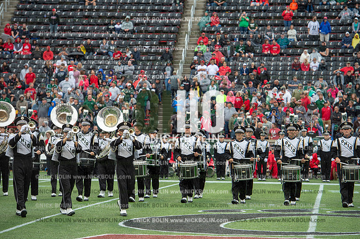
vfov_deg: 9.5
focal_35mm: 145
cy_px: 120
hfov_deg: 14.2
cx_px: 180
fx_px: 1449
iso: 400
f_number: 4
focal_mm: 145
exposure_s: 1/500
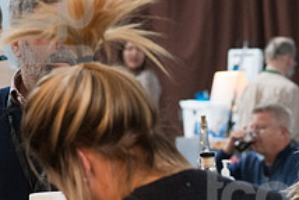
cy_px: 220
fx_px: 2252
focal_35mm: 271
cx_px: 250
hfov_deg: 7.6
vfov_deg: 5.1
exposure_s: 1/250
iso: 4000
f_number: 5.6
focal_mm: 100
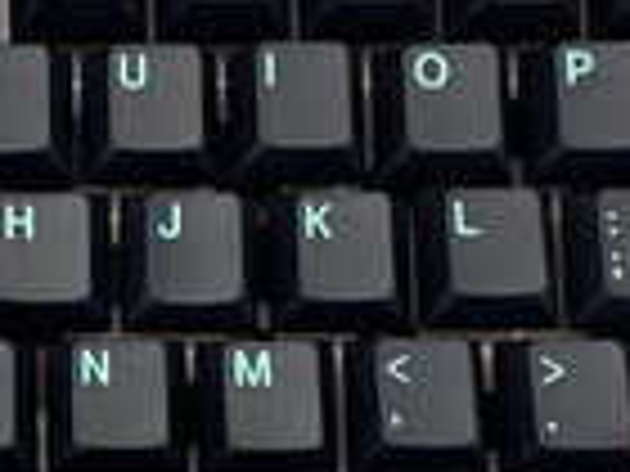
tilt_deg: -74.5
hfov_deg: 17.6
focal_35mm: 110
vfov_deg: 13.5
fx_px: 2002
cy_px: 207
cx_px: 36
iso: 800
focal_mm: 6.76
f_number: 1.78
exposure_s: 1/50
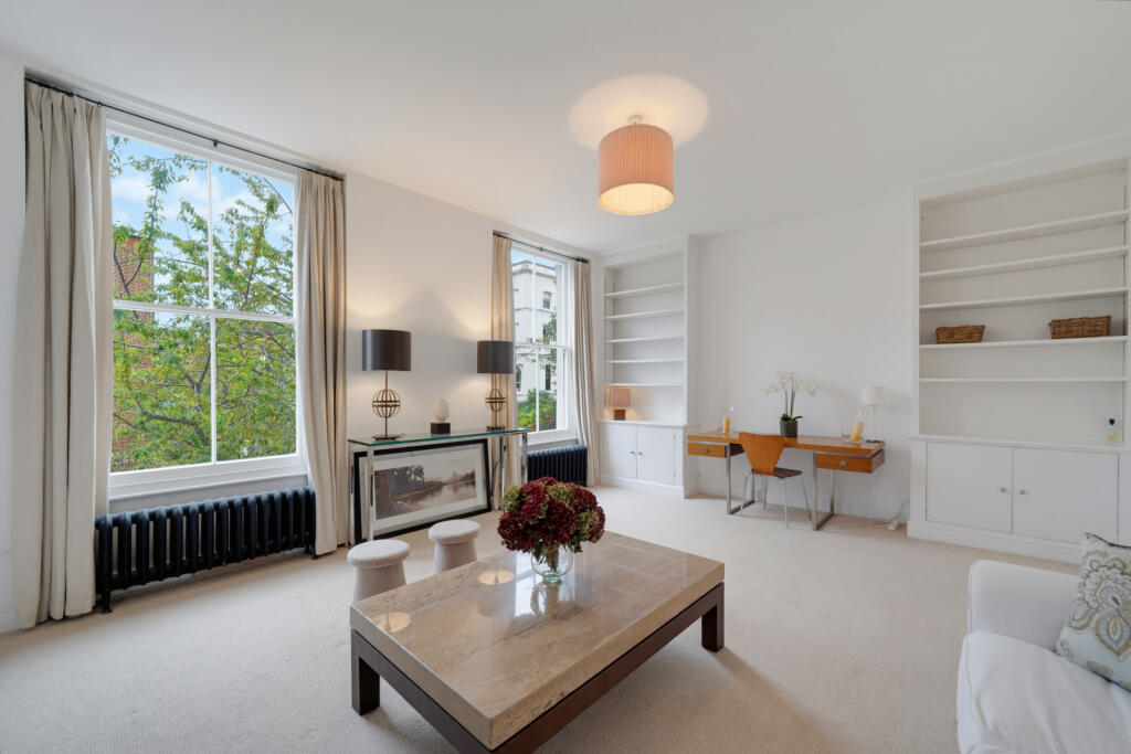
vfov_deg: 81.2
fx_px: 440
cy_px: 377
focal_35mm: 14
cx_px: 566
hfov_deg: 104.2
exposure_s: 1/50
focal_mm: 14
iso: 800
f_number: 8
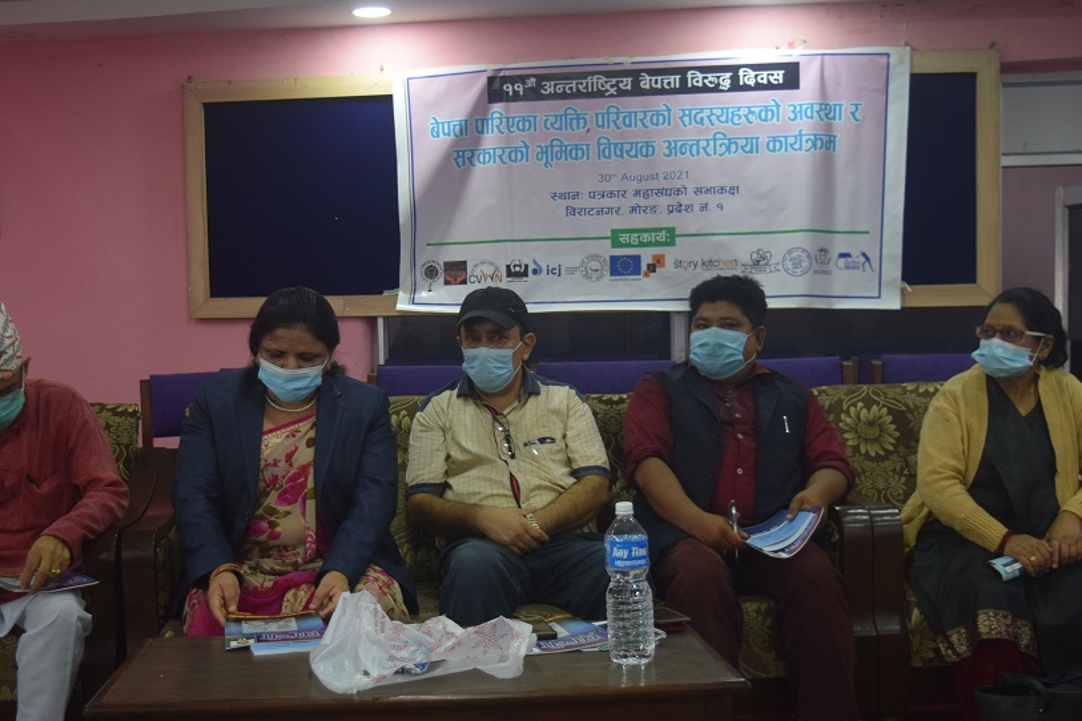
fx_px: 1443
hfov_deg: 41.1
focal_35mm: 48
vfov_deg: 28.0
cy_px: 422
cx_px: 483
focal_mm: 26
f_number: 4
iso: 1000
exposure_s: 1/60
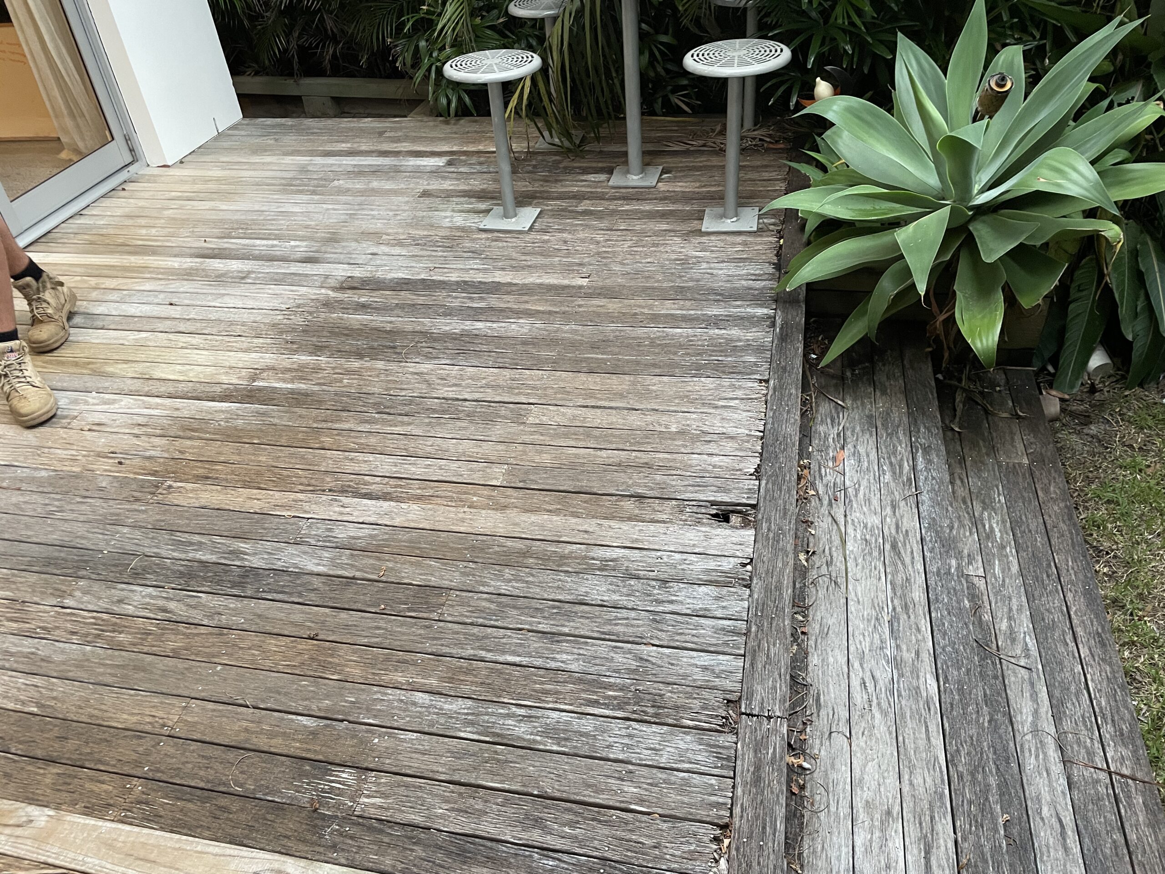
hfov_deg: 67.3
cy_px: 437
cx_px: 582
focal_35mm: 26
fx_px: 875
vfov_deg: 53.1
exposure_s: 1/50
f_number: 1.6
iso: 200
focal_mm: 4.2
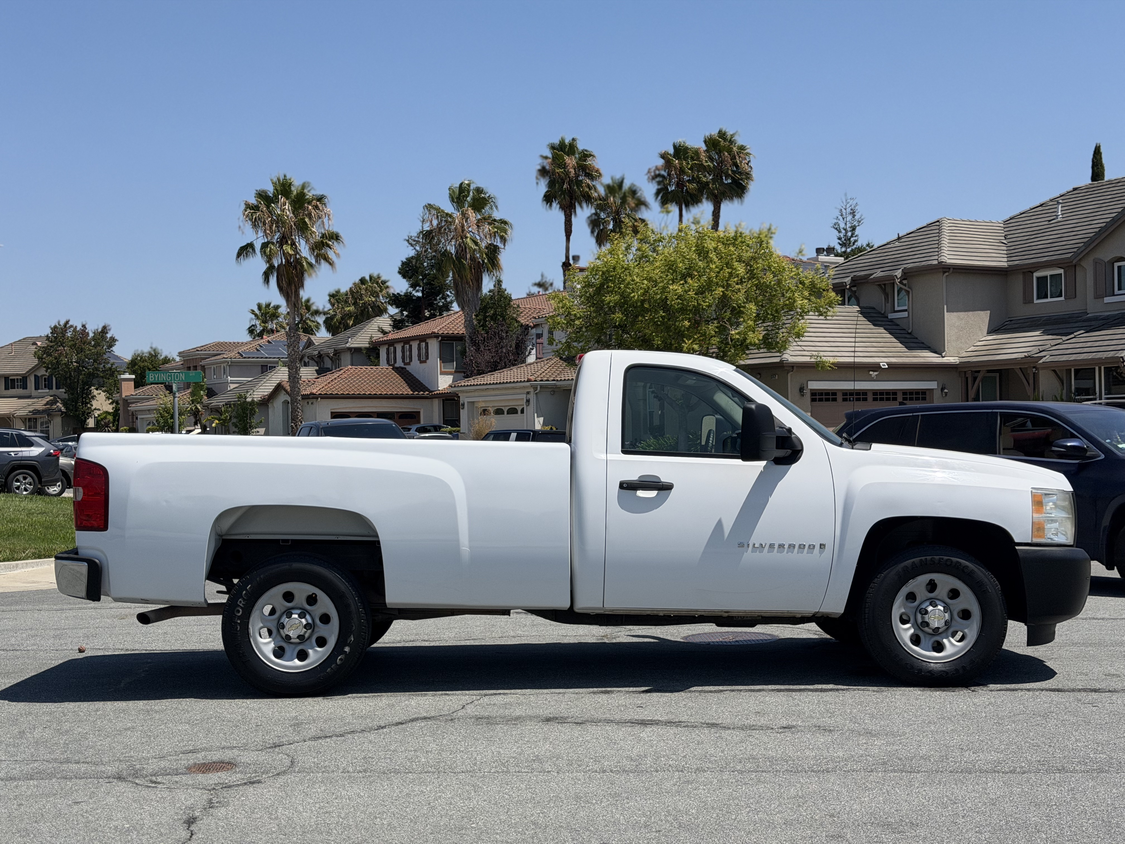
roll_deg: +1.9
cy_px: 422
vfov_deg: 30.3
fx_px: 1560
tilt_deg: +0.4
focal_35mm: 48
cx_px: 562
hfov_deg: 39.7
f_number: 1.78
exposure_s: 1/7874
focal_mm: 6.76
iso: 80
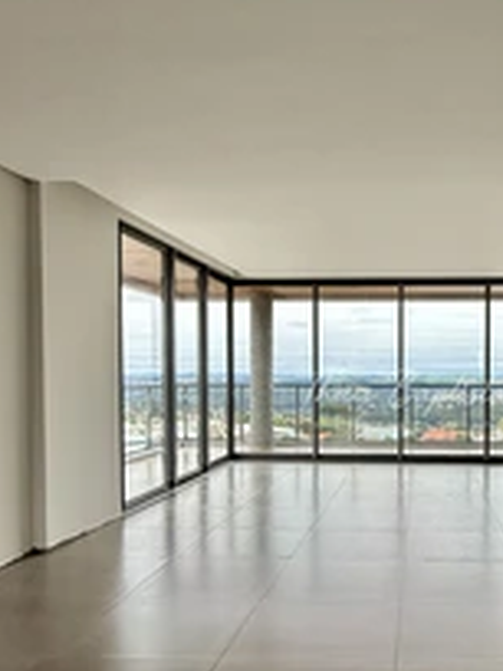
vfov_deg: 55.0
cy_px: 398
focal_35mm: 33
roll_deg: -0.7
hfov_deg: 41.1
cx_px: 404
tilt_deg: -1.6
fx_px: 639
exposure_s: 1/353
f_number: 2.2
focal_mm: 2.22
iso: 50
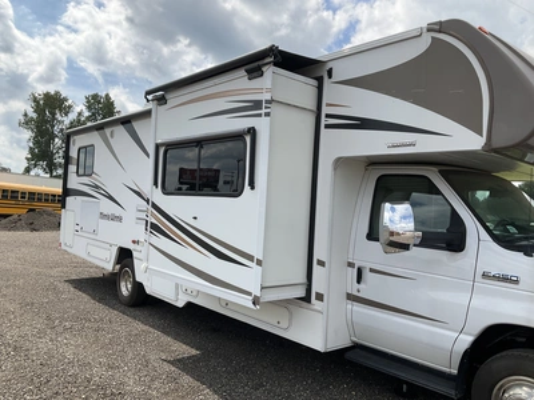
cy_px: 200
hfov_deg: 61.7
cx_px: 267
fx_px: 447
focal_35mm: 29
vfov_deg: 48.2
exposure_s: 1/1786
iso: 25
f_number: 1.8
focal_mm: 3
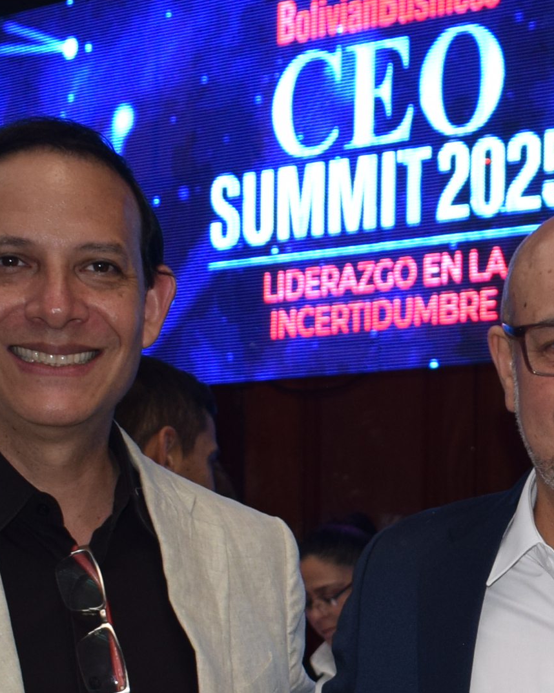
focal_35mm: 118
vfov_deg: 15.8
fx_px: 2419
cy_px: 763
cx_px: 783
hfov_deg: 12.5
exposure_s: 1/60
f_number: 4
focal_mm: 20
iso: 400
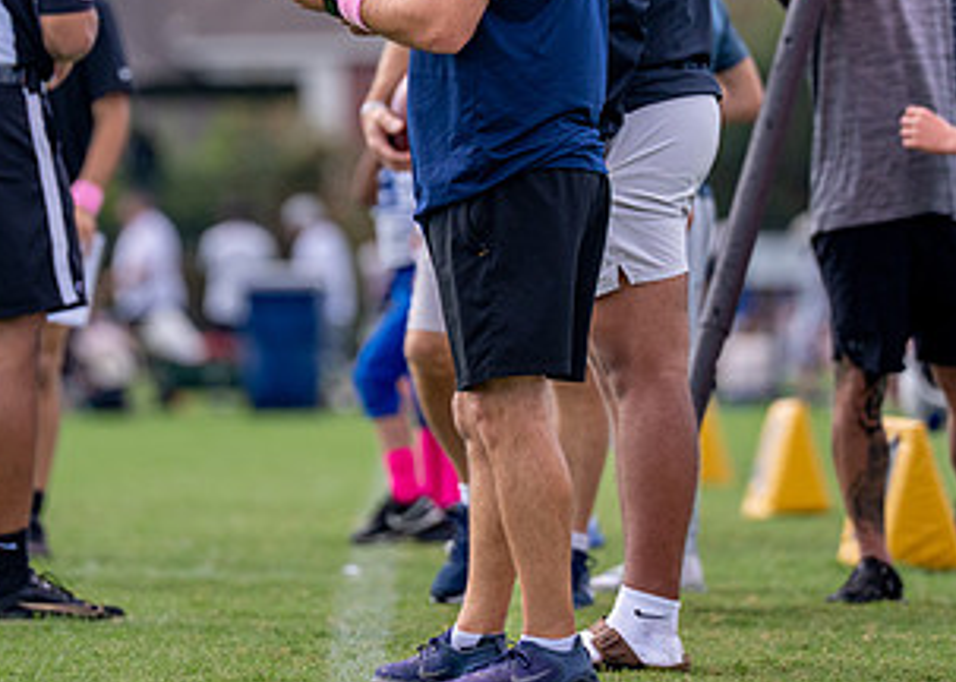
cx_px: 457
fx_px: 12942
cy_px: 82
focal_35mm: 477
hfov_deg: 4.2
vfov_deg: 3.0
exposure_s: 1/3200
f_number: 2.8
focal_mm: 200
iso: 400
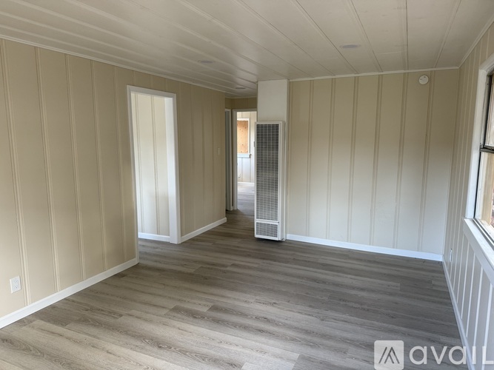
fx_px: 342
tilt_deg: -7.7
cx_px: 247
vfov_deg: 56.8
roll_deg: +0.0
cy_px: 185
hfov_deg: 71.6
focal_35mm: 24
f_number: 1.78
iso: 200
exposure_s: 1/103
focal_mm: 6.76
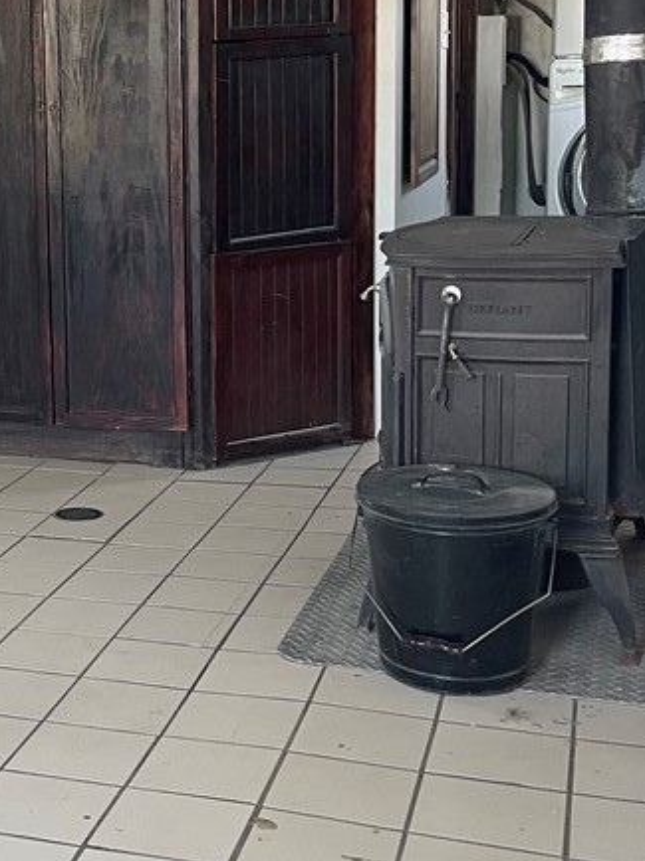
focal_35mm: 59
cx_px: -103
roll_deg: +2.3
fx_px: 1467
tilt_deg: -8.5
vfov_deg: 32.5
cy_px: 306
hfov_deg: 23.0
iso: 125
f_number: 1.6
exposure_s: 1/60
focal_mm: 5.1
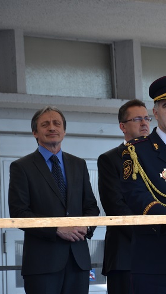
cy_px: 147
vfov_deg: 8.6
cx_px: 188
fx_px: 1952
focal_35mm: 250
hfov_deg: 4.9
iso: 160
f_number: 8
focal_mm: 105
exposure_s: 1/250
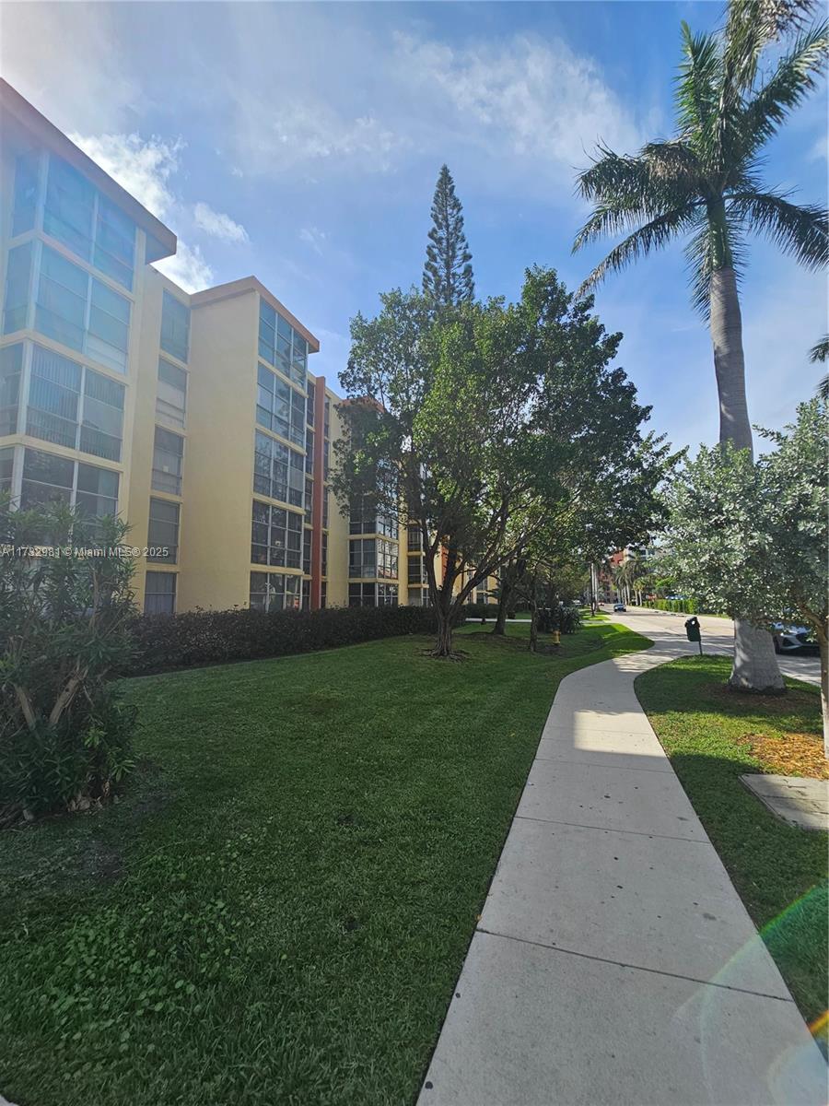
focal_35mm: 13
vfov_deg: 106.2
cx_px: 414
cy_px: 553
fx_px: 415
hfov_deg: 89.9
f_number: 2.2
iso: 50
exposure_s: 1/2397
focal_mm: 2.2
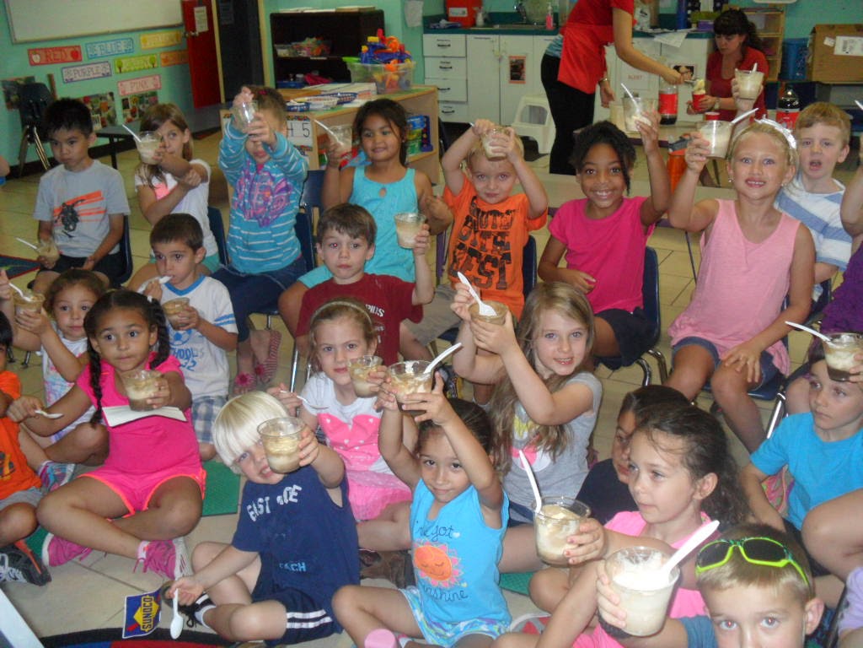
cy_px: 324
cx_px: 432
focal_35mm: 35
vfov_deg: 40.7
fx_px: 873
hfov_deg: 52.6
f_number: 3
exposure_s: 1/45
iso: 240
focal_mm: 6.3
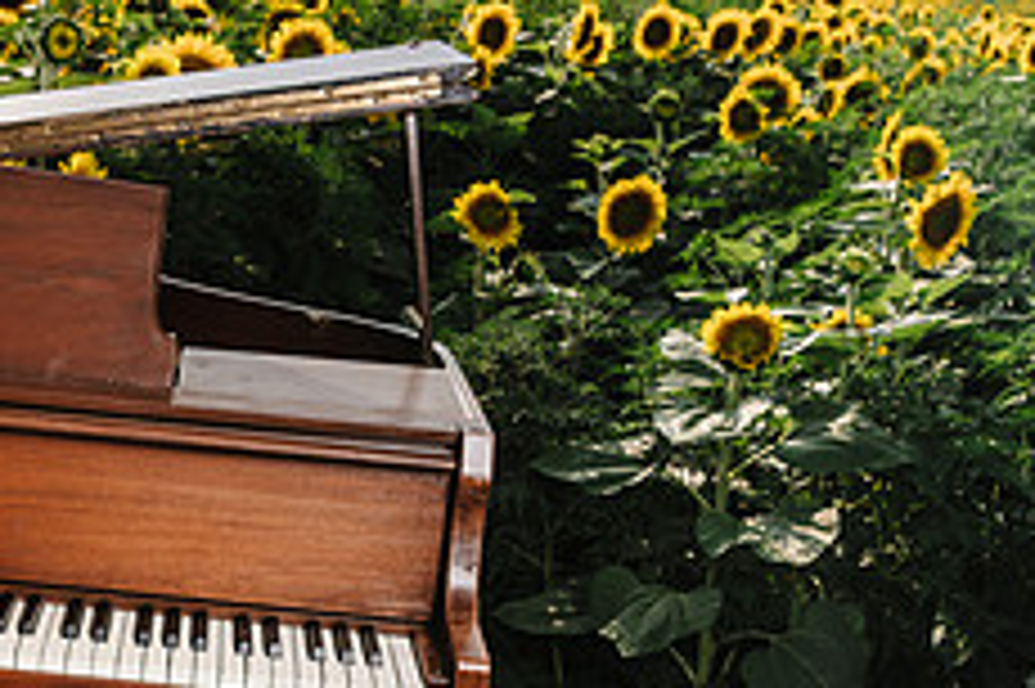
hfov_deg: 31.0
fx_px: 1781
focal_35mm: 62
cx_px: 117
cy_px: 515
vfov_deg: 21.7
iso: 31
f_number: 5.6
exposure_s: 1/160
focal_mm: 24
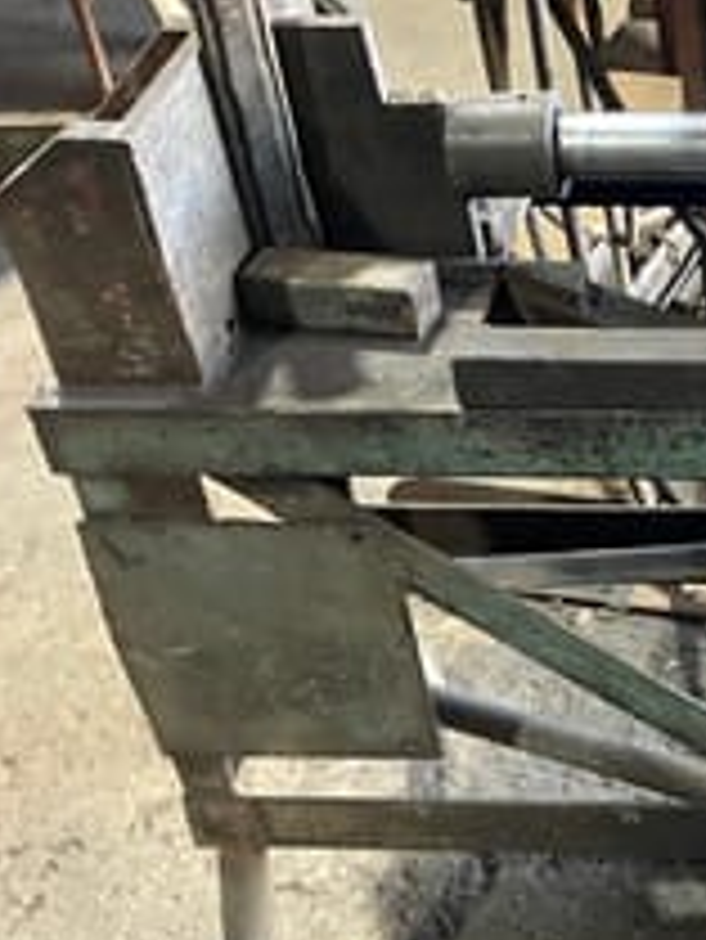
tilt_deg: -37.0
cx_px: 895
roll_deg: +2.2
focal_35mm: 67
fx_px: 1820
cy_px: 479
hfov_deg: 20.3
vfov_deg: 29.0
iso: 400
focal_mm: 3.99
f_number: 1.8
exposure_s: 1/33
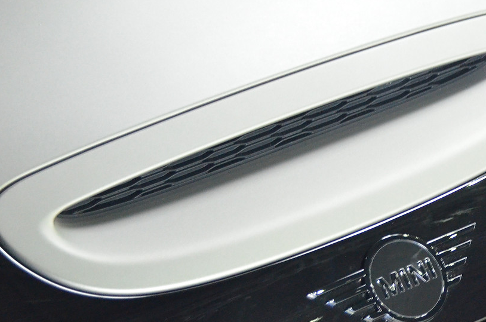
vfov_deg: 9.9
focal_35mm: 138
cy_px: 263
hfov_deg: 14.8
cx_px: 379
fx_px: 1859
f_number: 4.8
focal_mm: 52
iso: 4000
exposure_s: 1/6
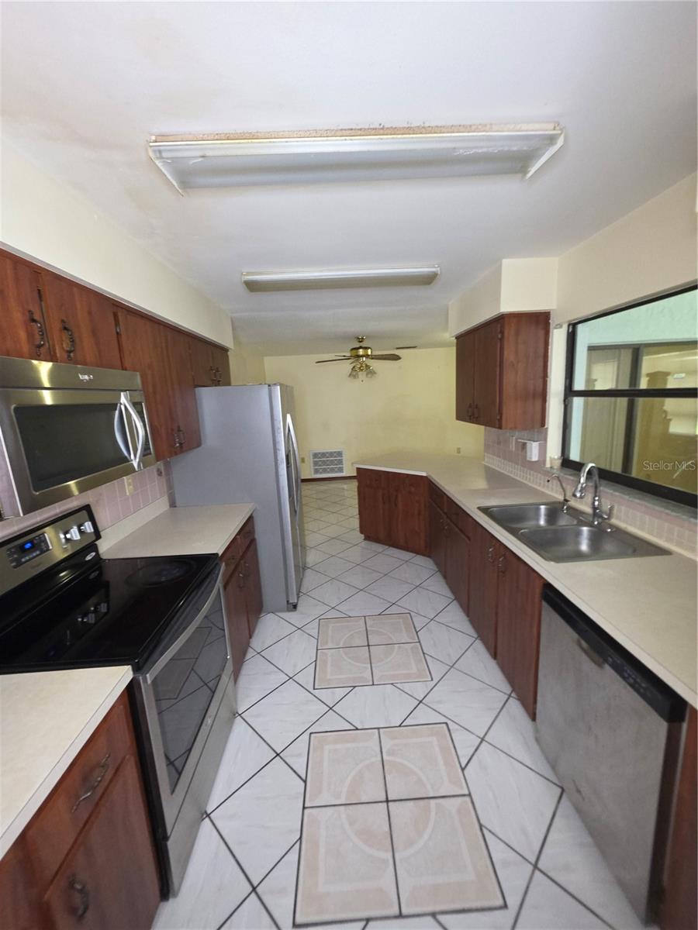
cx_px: 349
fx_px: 350
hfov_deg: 89.9
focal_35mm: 13
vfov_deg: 106.2
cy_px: 465
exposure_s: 1/40
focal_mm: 2.2
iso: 200
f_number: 1.9
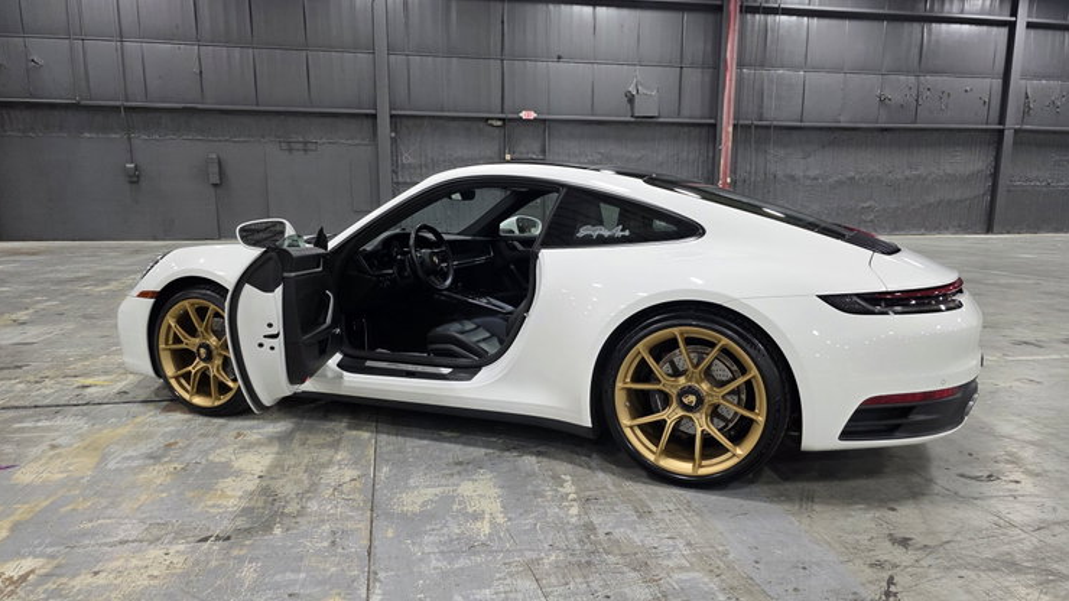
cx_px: 552
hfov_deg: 71.9
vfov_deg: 44.3
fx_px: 737
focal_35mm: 26
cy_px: 335
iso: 200
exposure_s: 1/120
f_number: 1.7
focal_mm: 6.3
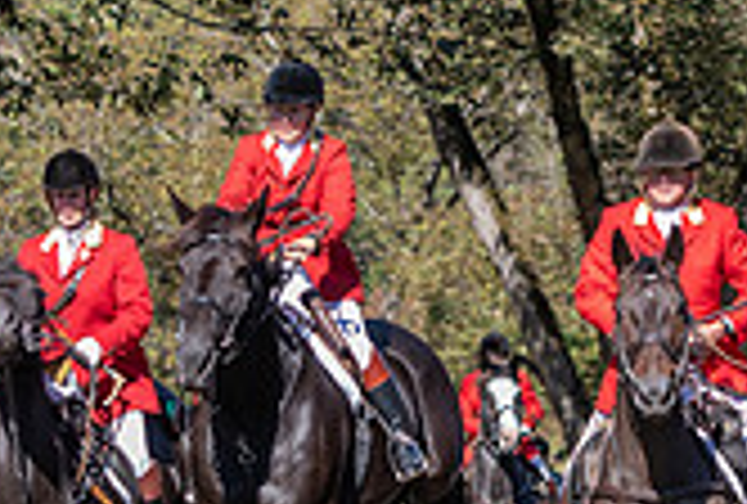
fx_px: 8268
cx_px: 553
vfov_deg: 3.5
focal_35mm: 397
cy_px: 303
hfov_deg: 5.2
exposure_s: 1/400
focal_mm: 98
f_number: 4
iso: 280
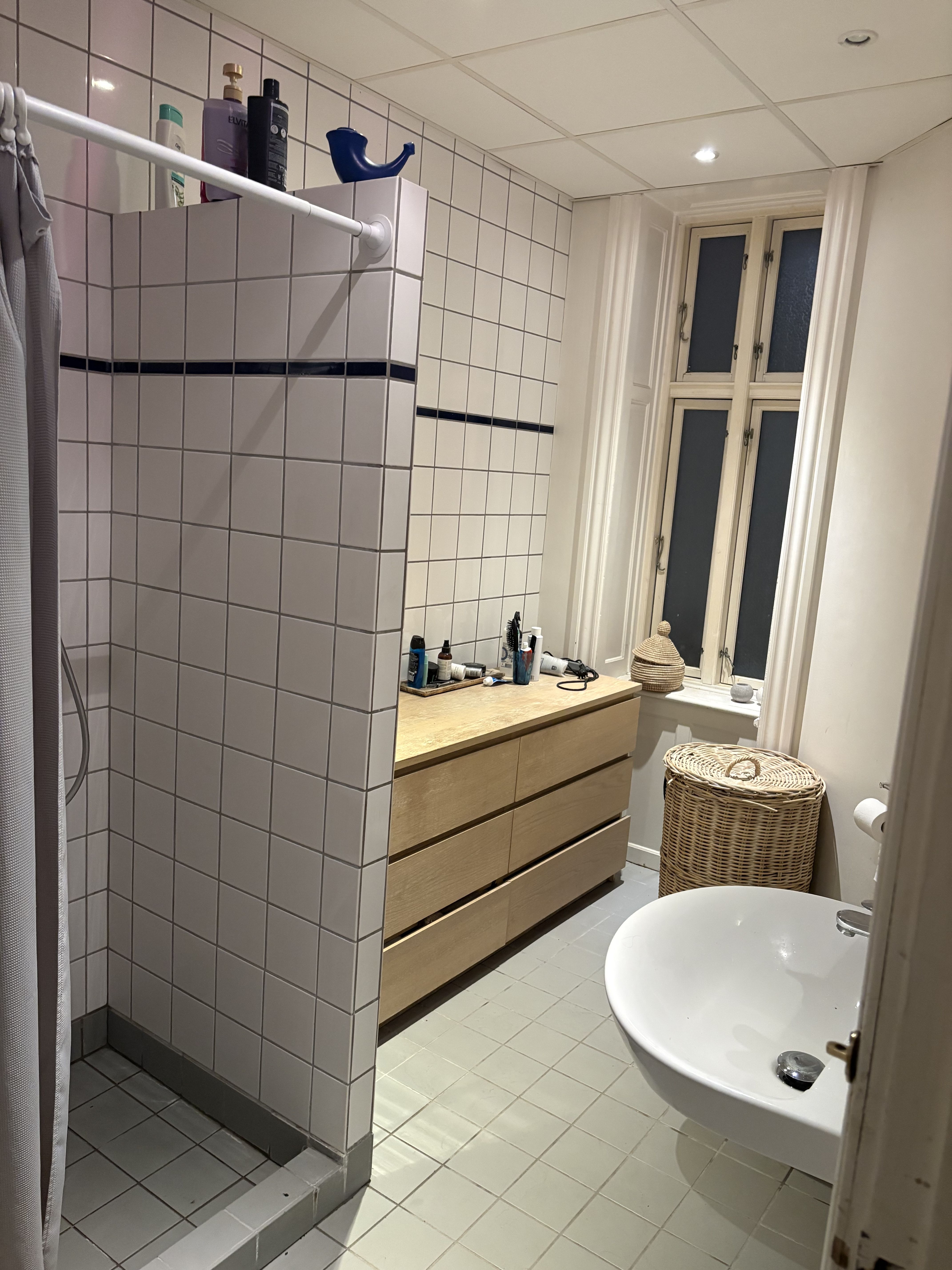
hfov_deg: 53.1
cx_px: 476
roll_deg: -4.6
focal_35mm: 26
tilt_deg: -8.9
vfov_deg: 67.3
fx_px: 953
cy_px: 635
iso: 320
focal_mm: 5.96
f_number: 1.6
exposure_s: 1/50
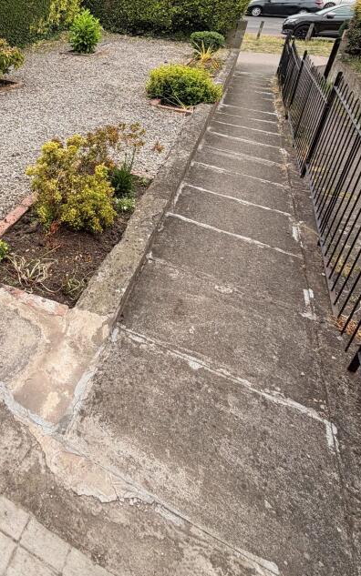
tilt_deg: -29.2
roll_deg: -2.5
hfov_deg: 47.5
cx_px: 58
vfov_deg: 71.7
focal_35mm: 24
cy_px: 175
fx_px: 378
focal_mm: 2.22
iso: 40
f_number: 2.2
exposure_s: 1/159
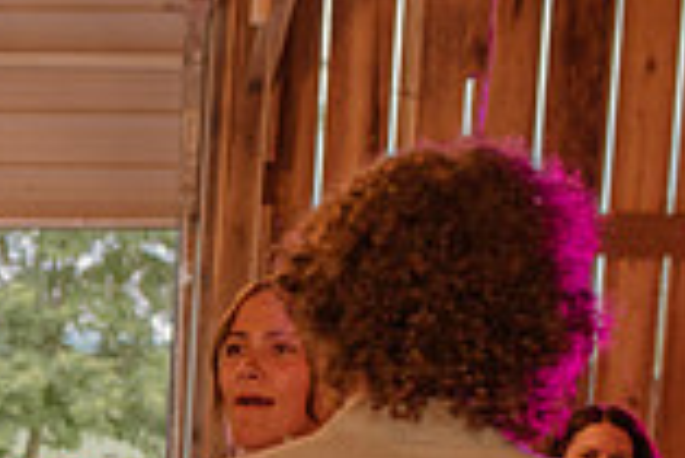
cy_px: 733
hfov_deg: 14.7
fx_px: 2457
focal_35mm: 129
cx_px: -371
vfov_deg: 10.2
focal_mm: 35
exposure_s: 1/200
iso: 640
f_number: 2.5
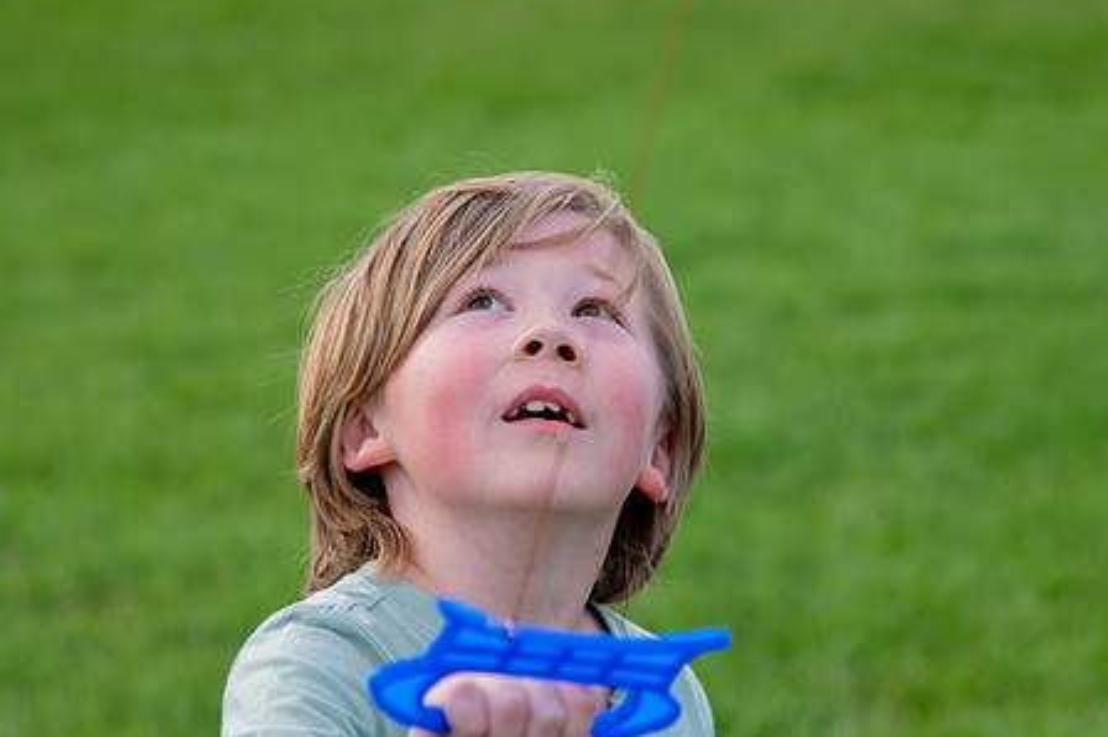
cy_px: 357
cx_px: 618
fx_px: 4982
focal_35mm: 162
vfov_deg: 8.5
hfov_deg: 12.7
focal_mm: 105
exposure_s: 1/320
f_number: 5
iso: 200
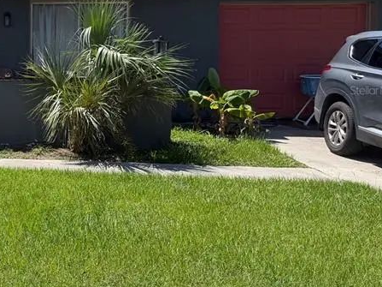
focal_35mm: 55
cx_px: -36
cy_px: 90
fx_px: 607
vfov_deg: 26.4
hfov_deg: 31.2
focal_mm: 6.76
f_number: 1.78
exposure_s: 1/3759
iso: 80
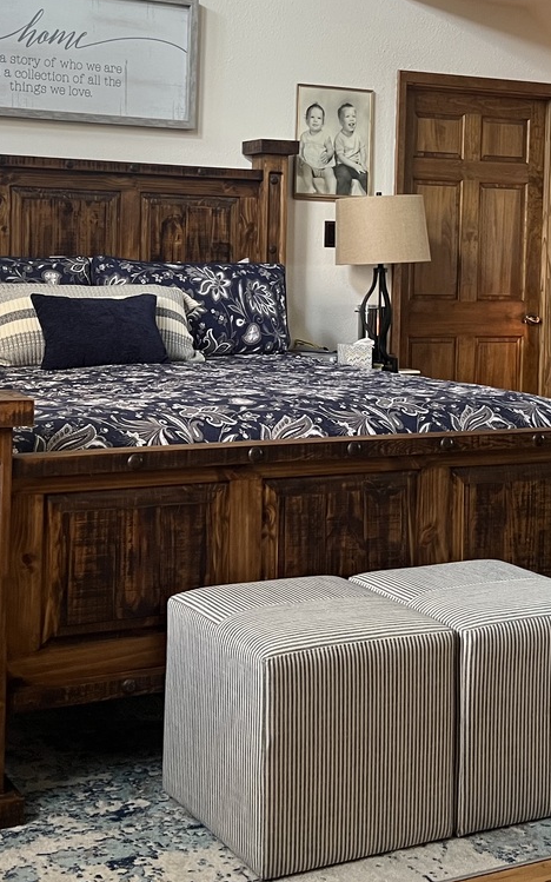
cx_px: 181
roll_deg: -2.1
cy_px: 253
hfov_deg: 24.3
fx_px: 1274
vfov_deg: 37.5
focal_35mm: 53
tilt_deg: -0.4
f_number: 1.5
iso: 200
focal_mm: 5.7
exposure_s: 1/60
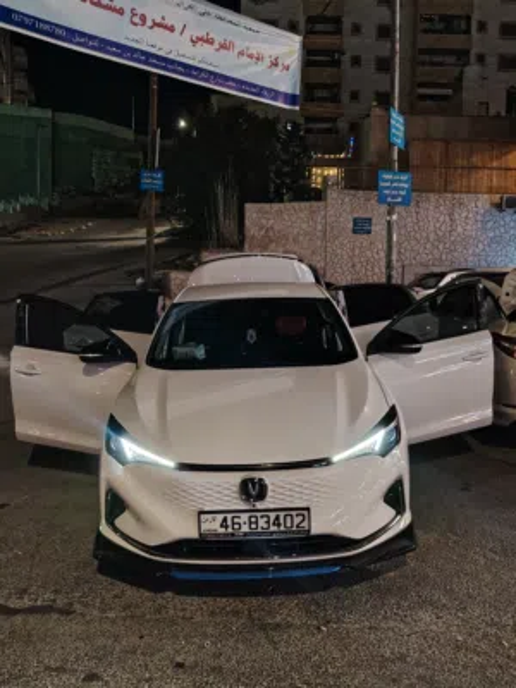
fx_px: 596
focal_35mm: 30
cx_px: 258
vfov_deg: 60.0
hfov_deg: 46.8
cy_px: 344
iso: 2844
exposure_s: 1/20
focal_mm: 5.25
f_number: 1.75
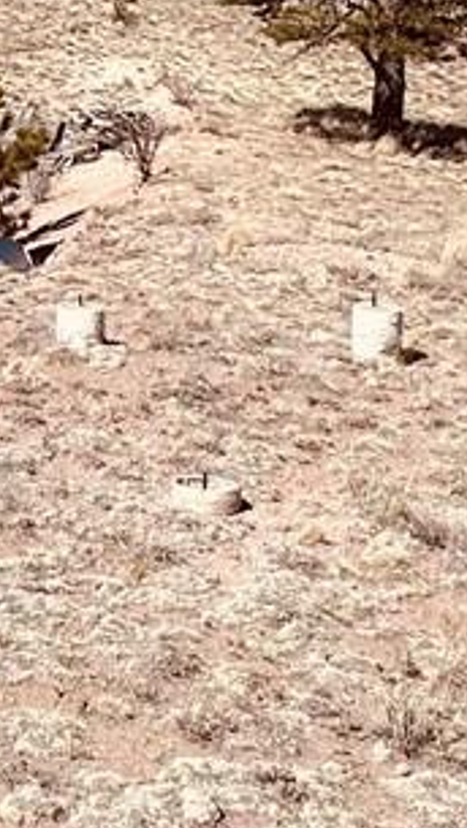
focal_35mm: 80
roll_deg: +0.0
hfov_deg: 13.6
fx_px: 1758
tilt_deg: -2.9
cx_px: -375
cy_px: 3
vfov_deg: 25.2
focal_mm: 2.22
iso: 50
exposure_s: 1/2506
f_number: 2.2
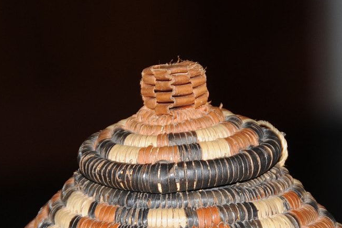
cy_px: 214
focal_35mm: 385
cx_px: 136
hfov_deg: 5.4
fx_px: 3657
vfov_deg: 3.6
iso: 200
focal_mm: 105
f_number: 5.3
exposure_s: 1/60
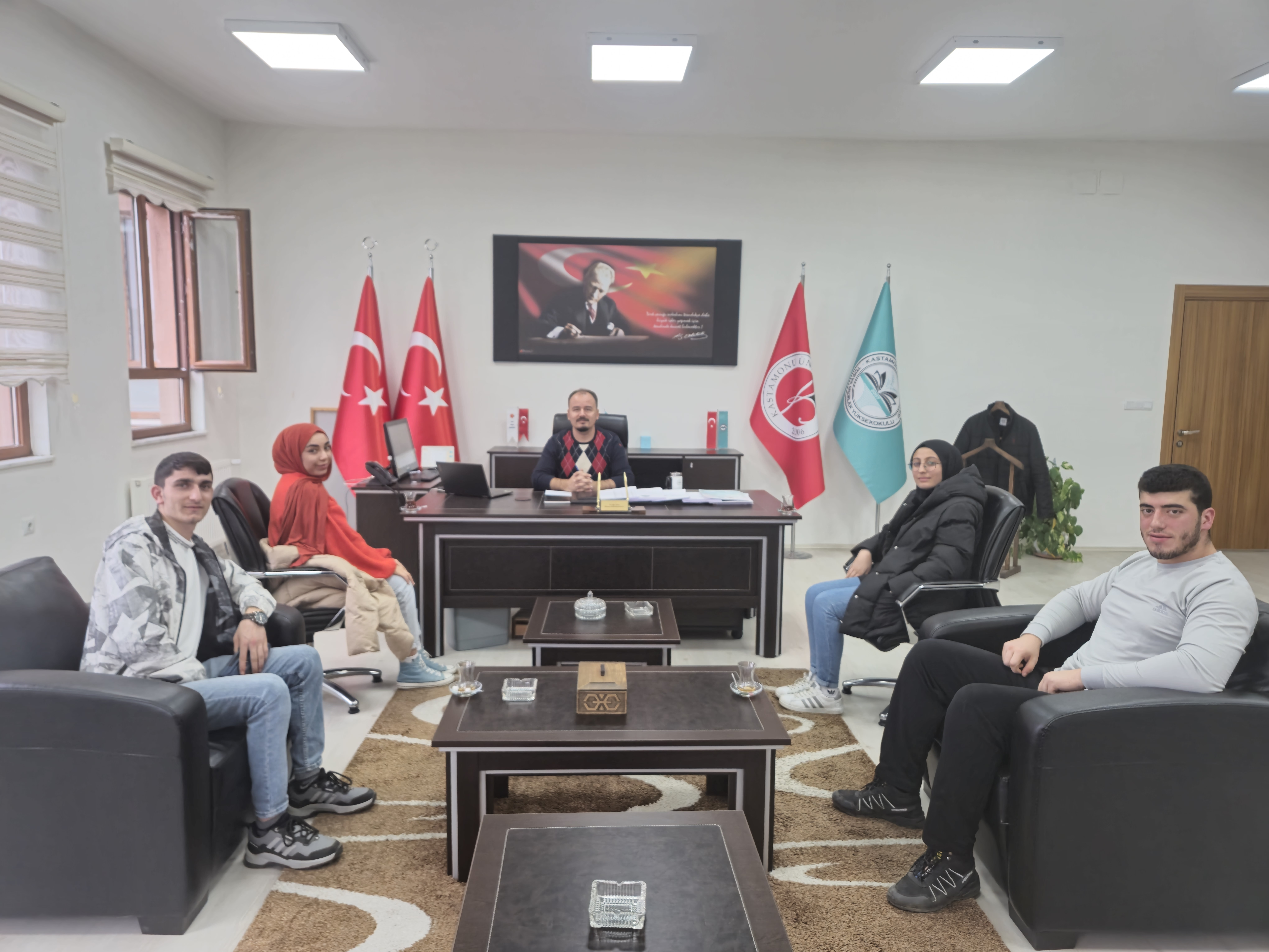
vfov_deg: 58.9
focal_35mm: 23
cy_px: 476
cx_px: 634
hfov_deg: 73.9
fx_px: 843
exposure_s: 1/50
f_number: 1.8
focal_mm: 5.4
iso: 40
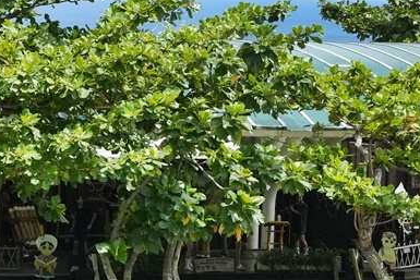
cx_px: 214
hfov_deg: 7.4
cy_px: 121
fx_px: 3256
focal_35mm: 279
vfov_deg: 4.9
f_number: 10
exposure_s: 1/3200
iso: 3200
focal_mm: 70
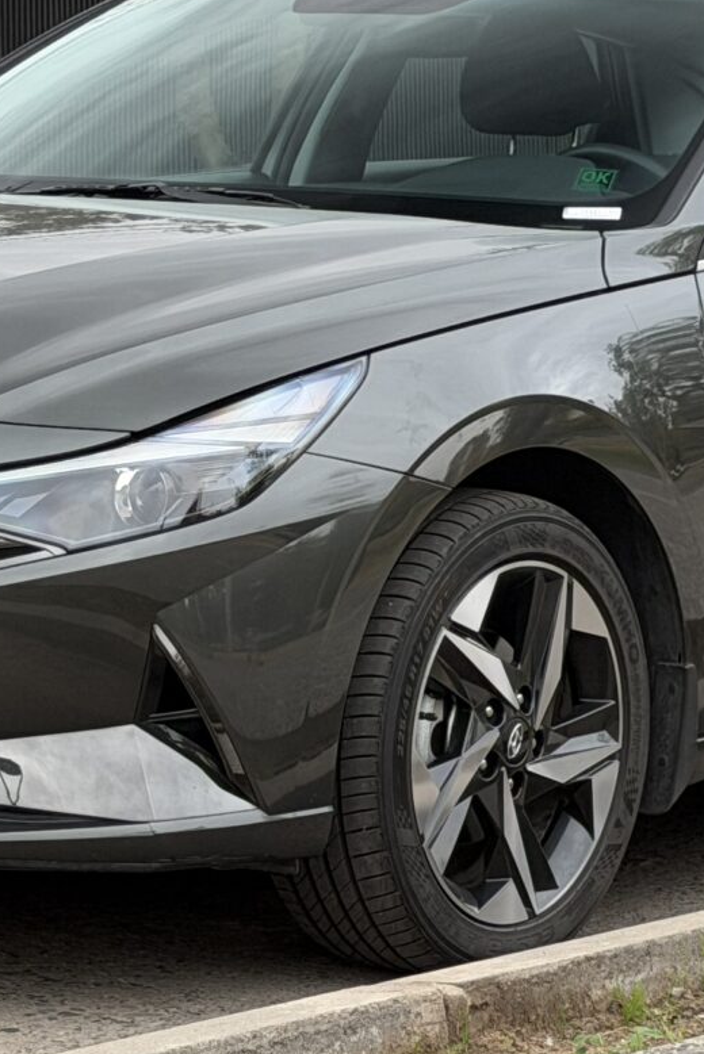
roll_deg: +0.3
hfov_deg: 8.4
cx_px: 479
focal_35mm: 164
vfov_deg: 12.5
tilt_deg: -1.5
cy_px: 394
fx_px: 4806
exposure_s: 1/142
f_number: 1.78
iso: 64
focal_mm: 6.76
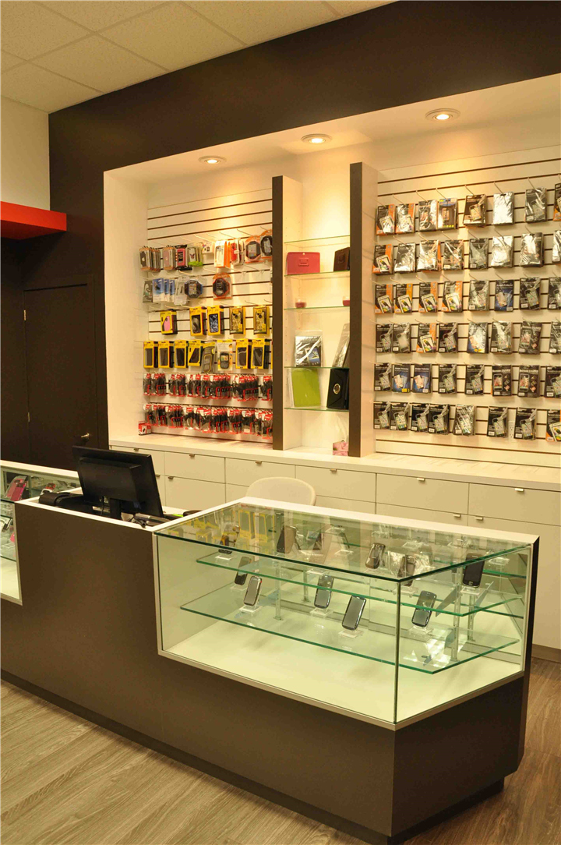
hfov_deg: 47.8
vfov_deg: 67.4
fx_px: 633
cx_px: 280
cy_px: 422
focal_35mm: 27
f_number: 7.1
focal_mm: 18
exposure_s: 1/80
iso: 800
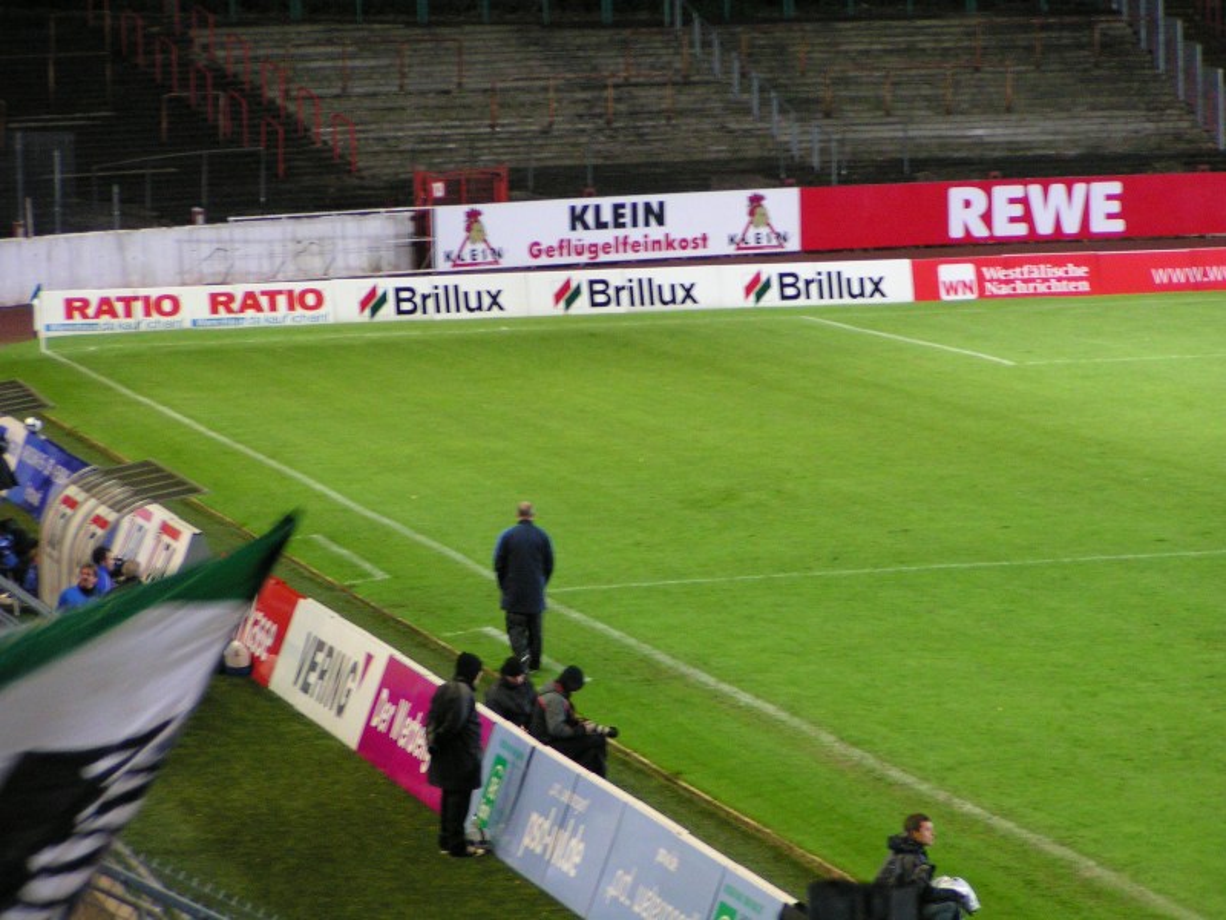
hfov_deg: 10.5
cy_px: 460
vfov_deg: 7.9
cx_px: 613
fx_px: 6658
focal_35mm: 188
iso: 200
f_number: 3.5
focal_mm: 28.8
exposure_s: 1/20
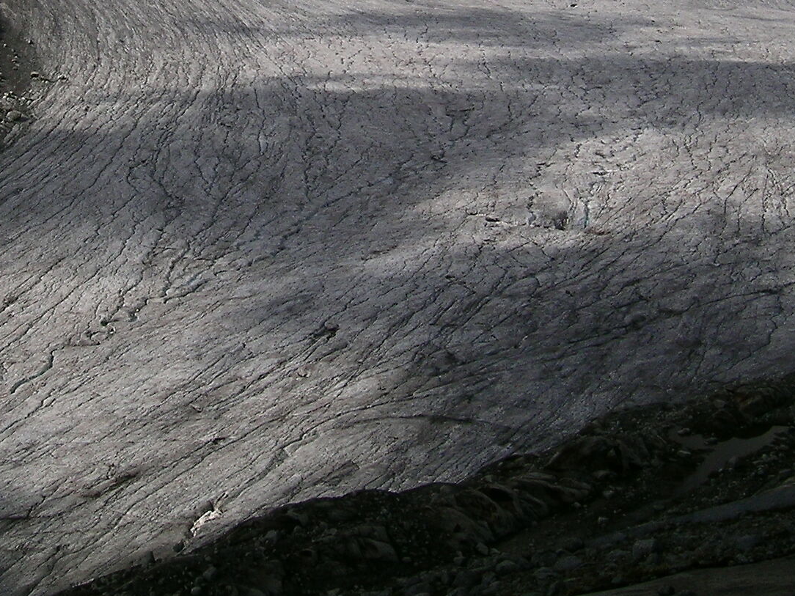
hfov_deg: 31.1
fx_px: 1424
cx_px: 299
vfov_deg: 22.8
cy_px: 21
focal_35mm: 62
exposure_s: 1/2793
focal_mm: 5.8
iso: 50
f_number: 4.4
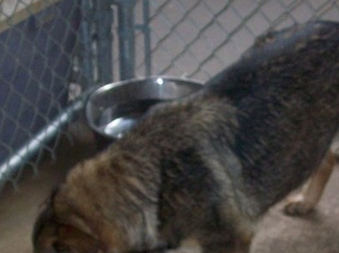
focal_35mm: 109
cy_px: 229
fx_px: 1066
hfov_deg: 18.0
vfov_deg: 13.4
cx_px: 254
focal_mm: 9.4
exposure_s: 1/84.5
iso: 200
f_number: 3.4
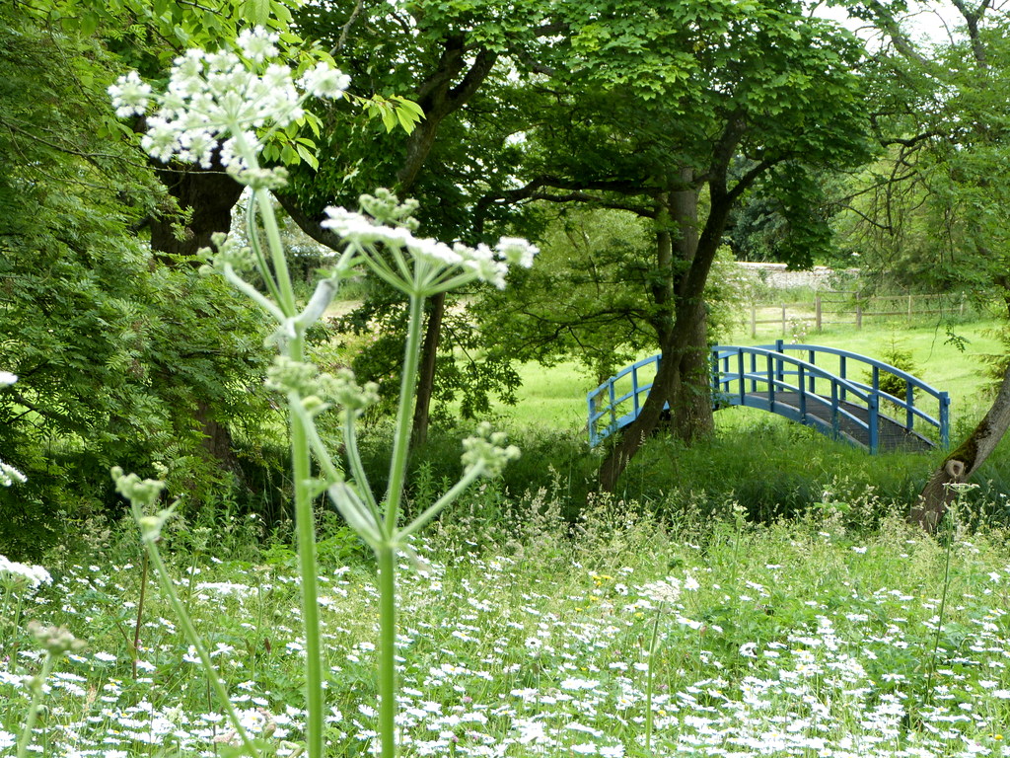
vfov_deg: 15.9
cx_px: 505
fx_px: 2713
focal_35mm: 93
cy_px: 379
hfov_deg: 21.1
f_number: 3.4
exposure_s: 1/125
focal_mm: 16.8
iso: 100
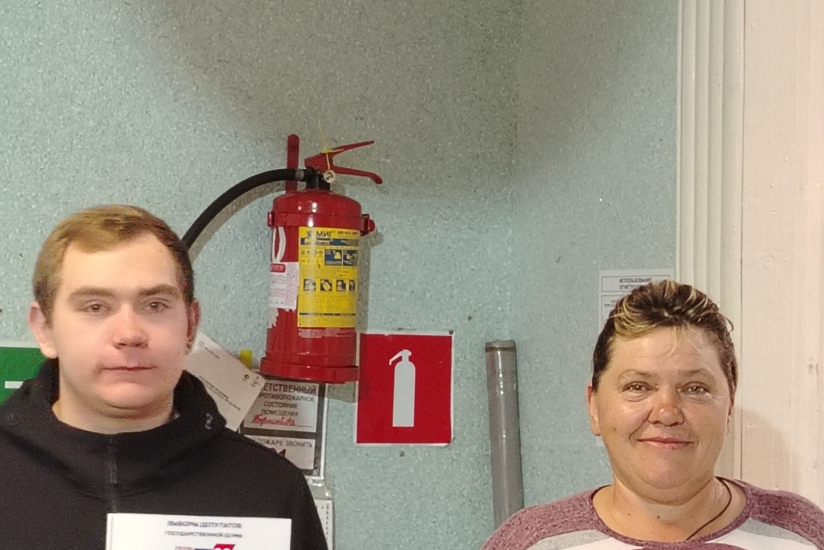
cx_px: 557
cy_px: 509
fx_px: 2884
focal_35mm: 126
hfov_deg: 16.2
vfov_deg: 10.8
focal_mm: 5.25
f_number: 1.75
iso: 1541
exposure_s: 1/33.3
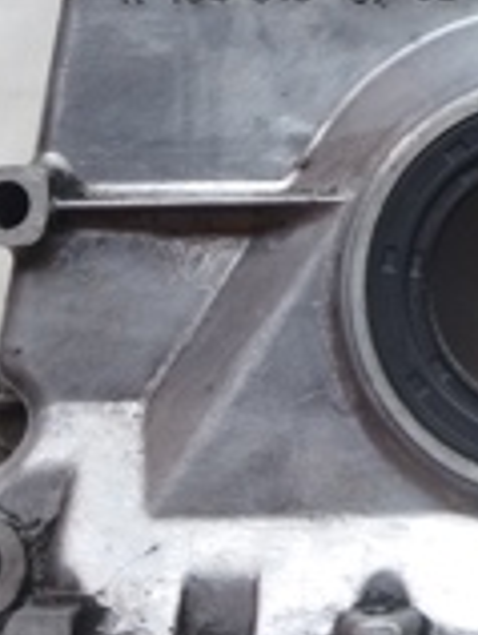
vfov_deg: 22.7
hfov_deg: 17.4
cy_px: -20
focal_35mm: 82
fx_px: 1506
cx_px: 522
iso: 194
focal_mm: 4.71
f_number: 1.79
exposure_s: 1/100
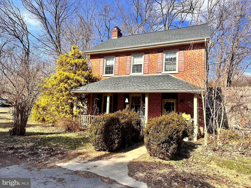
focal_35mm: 24
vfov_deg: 56.8
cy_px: 94
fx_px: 174
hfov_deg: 71.6
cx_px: 126
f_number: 1.78
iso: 80
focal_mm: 6.86
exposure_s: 1/3058
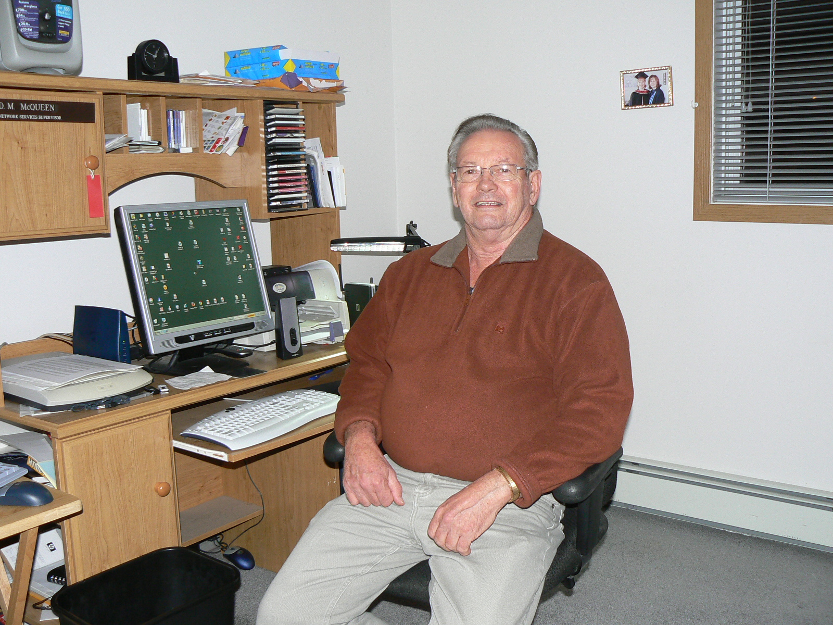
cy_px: 312
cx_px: 416
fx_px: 866
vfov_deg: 39.7
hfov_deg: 51.4
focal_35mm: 36
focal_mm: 6
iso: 100
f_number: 2.8
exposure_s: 1/30
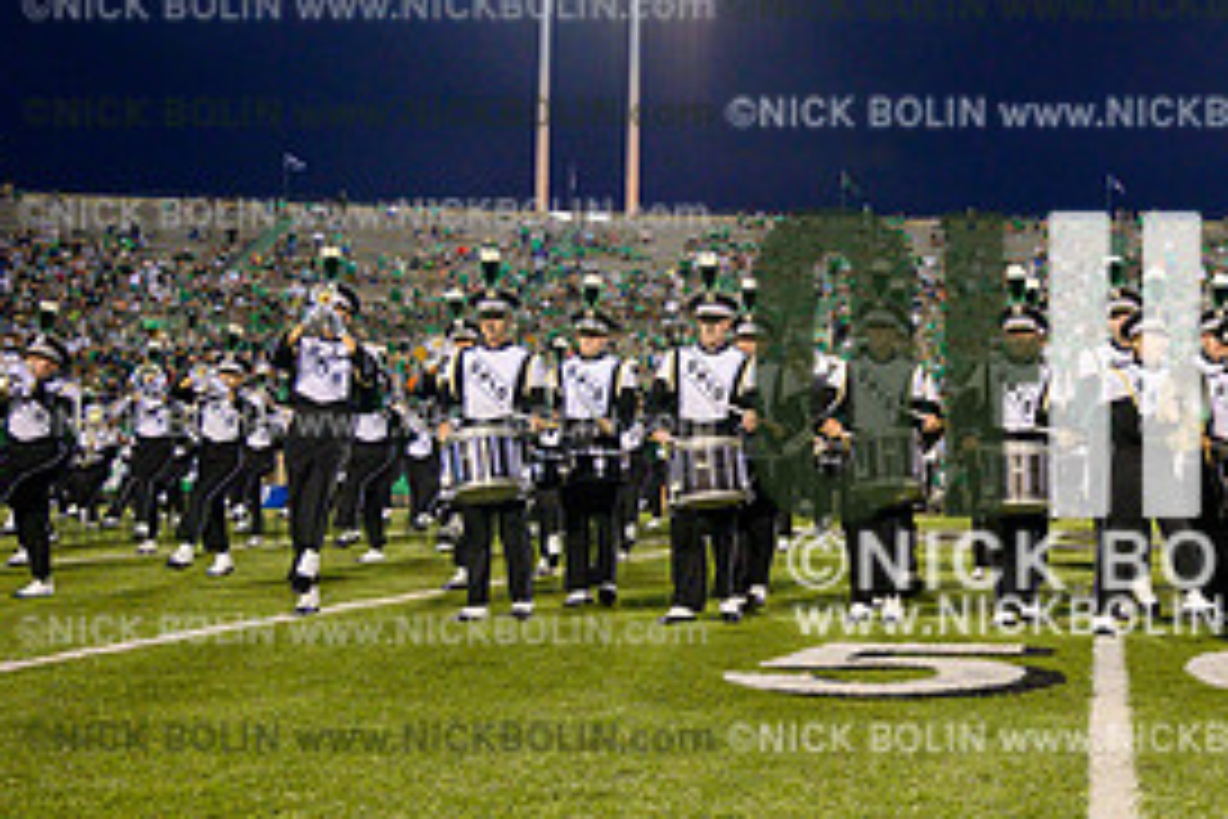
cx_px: 1071
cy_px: 423
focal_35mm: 51
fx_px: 1740
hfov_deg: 36.8
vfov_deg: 26.5
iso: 5000
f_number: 4
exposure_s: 1/500
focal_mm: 24
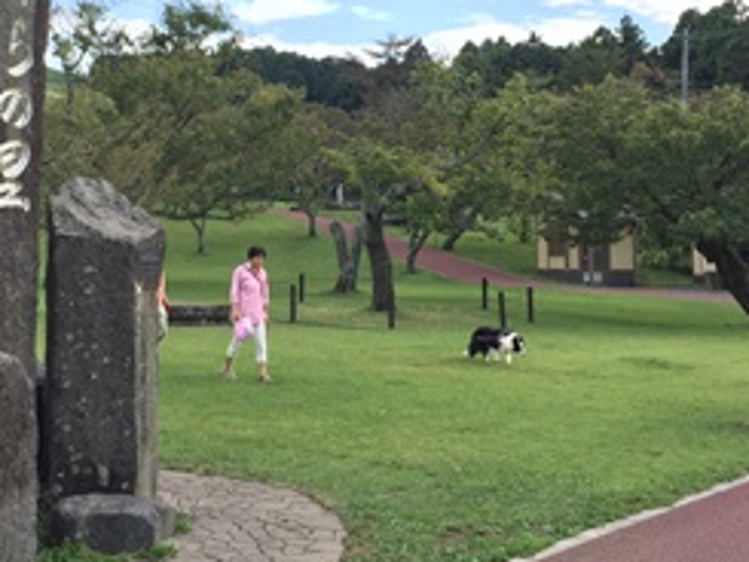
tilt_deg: +7.1
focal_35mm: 53
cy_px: 104
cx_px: 349
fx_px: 1147
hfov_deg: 36.1
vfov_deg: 27.0
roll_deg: -0.1
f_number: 2.2
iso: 32
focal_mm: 4.15
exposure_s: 1/608
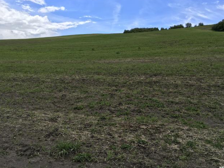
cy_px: 82
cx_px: 115
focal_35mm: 30
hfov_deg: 60.0
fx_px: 194
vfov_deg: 46.8
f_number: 2.2
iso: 25
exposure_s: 1/1350
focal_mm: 4.15
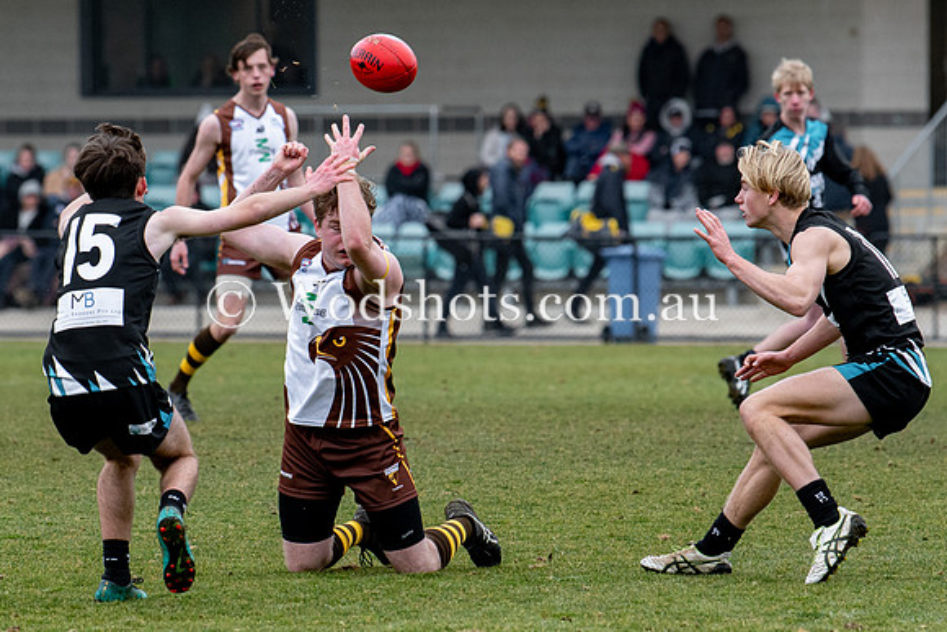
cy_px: 389
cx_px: 408
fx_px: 12439
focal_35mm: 473
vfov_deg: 2.9
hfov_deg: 4.4
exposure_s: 1/1250
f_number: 4
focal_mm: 185
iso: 720
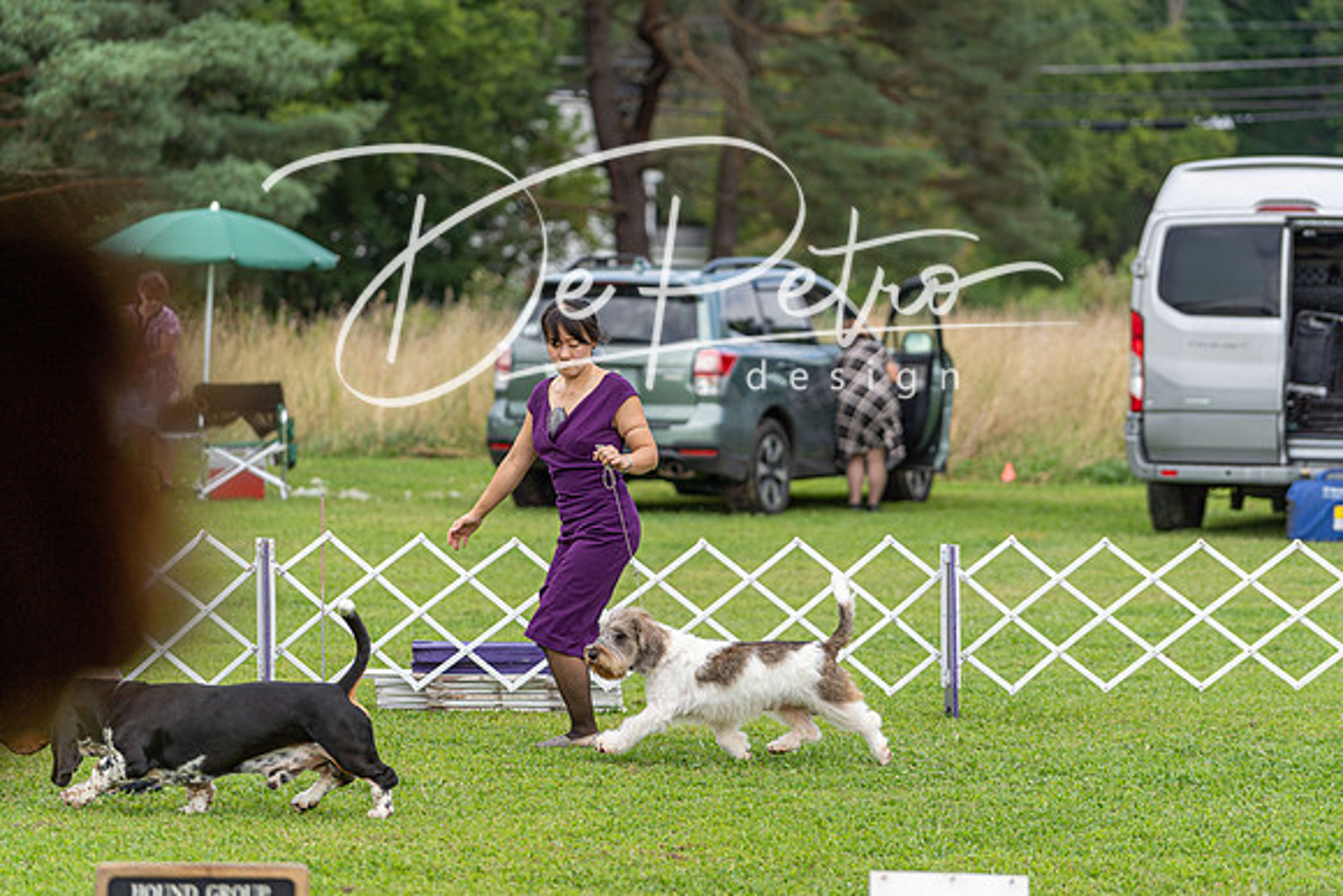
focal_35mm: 158
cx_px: 672
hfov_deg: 13.0
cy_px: 448
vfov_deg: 8.7
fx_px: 5895
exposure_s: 1/1000
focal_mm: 158
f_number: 4
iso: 250
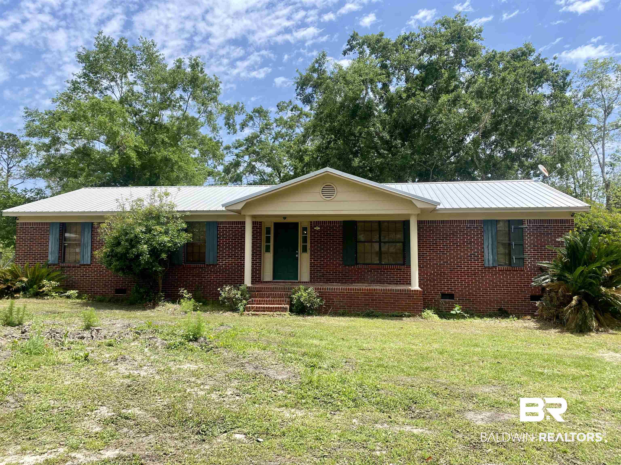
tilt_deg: +2.8
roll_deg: -1.0
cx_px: 310
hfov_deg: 67.3
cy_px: 232
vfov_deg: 53.1
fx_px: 466
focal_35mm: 26
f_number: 1.8
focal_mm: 4.25
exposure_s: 1/2268
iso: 32
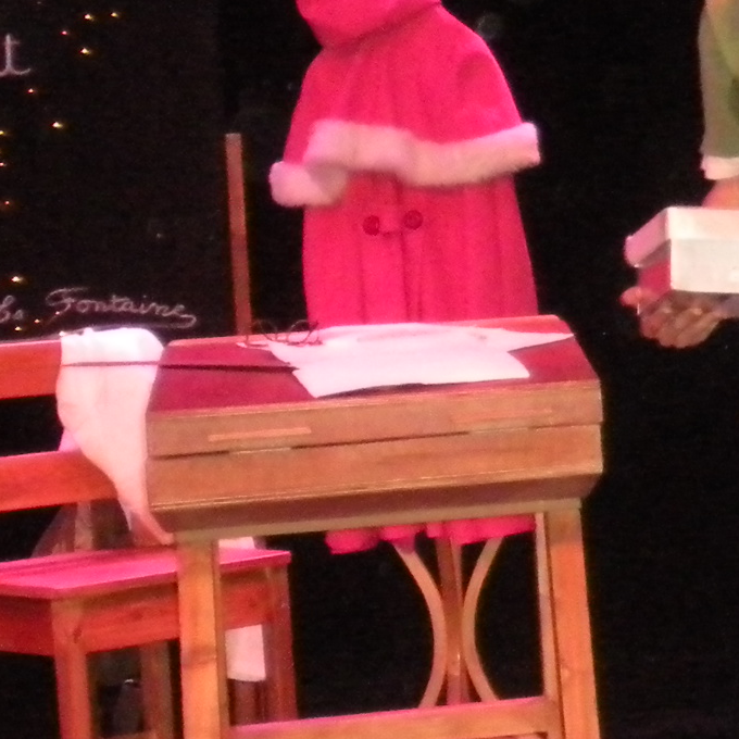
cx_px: 1065
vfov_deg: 14.8
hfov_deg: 14.0
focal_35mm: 118
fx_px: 2850
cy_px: 274
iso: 800
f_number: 3.5
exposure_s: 1/60
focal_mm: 6.3
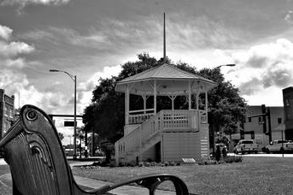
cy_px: 108
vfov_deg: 31.8
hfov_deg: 46.4
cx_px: 162
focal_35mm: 42
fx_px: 342
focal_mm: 24
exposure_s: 1/500
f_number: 11
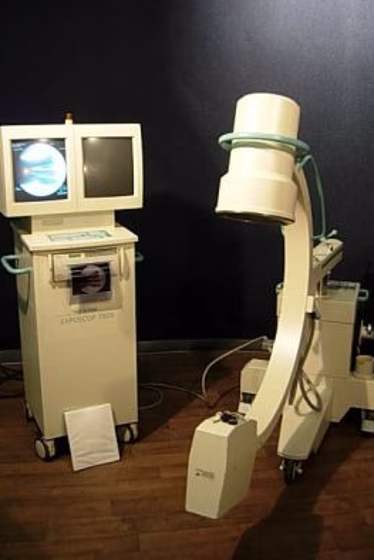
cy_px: 277
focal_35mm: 38
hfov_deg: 35.1
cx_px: 183
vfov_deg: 50.7
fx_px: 592
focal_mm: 7.5
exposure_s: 1/6.9
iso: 50
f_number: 2.7
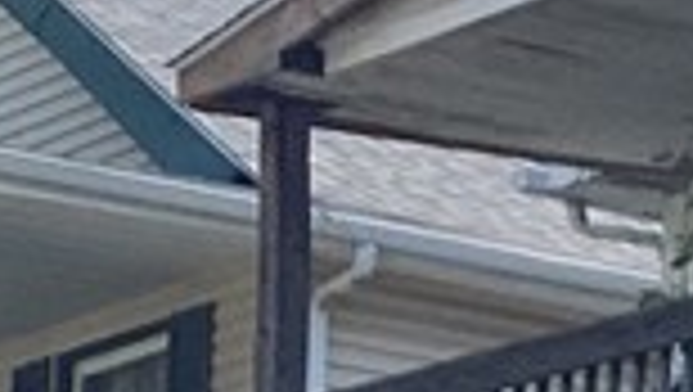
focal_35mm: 224
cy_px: 500
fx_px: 4120
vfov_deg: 5.4
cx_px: 1827
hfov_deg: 8.5
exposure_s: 1/1217
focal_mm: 3.3
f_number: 2.4
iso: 25
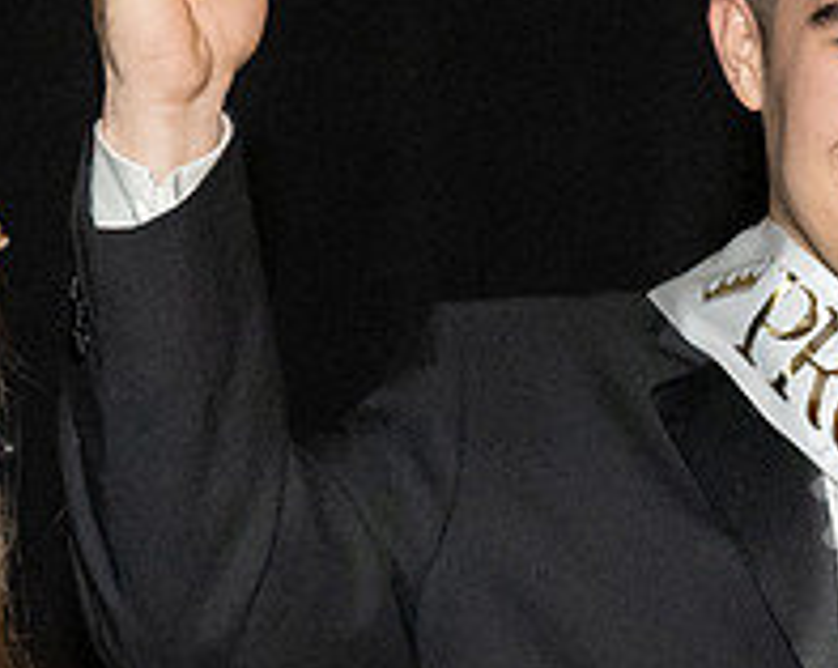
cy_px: 667
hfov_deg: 11.7
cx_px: 606
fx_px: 4086
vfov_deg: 9.3
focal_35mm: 165
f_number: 5.6
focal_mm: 28.5
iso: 6400
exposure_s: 1/125
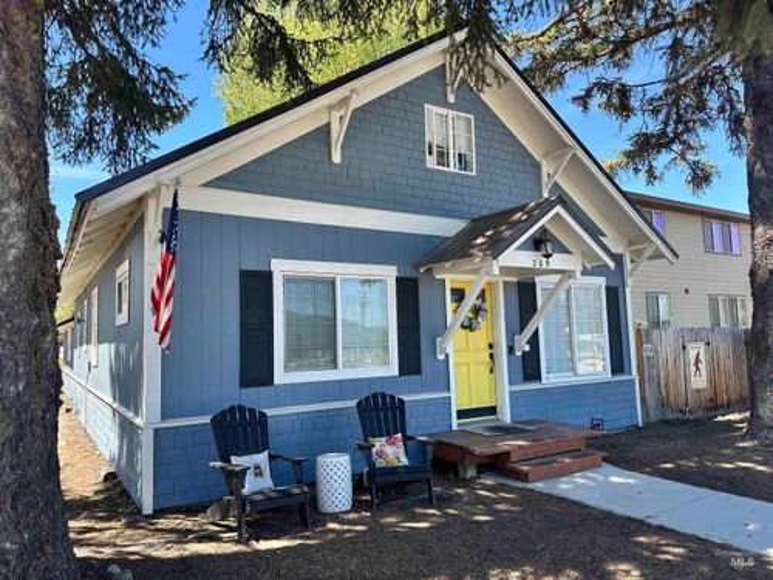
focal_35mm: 24
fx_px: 536
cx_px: 386
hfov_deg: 71.6
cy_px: 290
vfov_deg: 56.8
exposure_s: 1/816
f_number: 1.78
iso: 80
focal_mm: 6.86
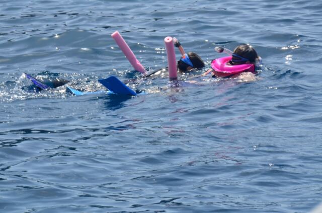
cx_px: 161
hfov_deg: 6.9
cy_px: 106
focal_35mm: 300
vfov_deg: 4.6
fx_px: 2676
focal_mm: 200
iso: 200
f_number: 16
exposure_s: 1/200
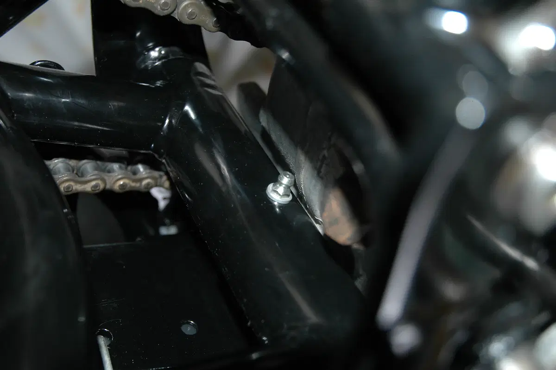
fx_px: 787
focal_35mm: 51
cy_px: 185
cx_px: 278
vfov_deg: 26.4
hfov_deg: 38.9
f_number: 4.2
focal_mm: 34
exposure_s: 1/60
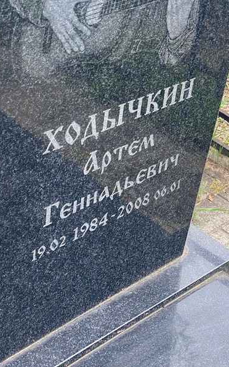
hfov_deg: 17.6
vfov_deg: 27.9
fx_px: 740
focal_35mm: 74
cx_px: 140
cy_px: 184
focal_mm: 6
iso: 25
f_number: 2
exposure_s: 1/121
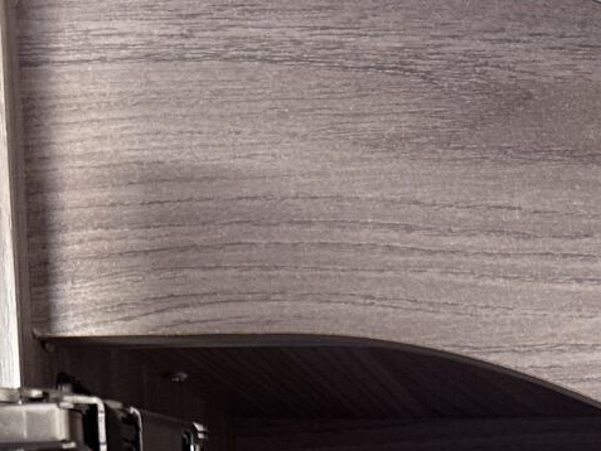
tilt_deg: -6.0
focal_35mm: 103
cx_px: 653
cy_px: 957
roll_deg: +0.9
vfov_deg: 12.4
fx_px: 1789
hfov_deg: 18.4
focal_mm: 6.86
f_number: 1.78
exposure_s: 1/101
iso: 250
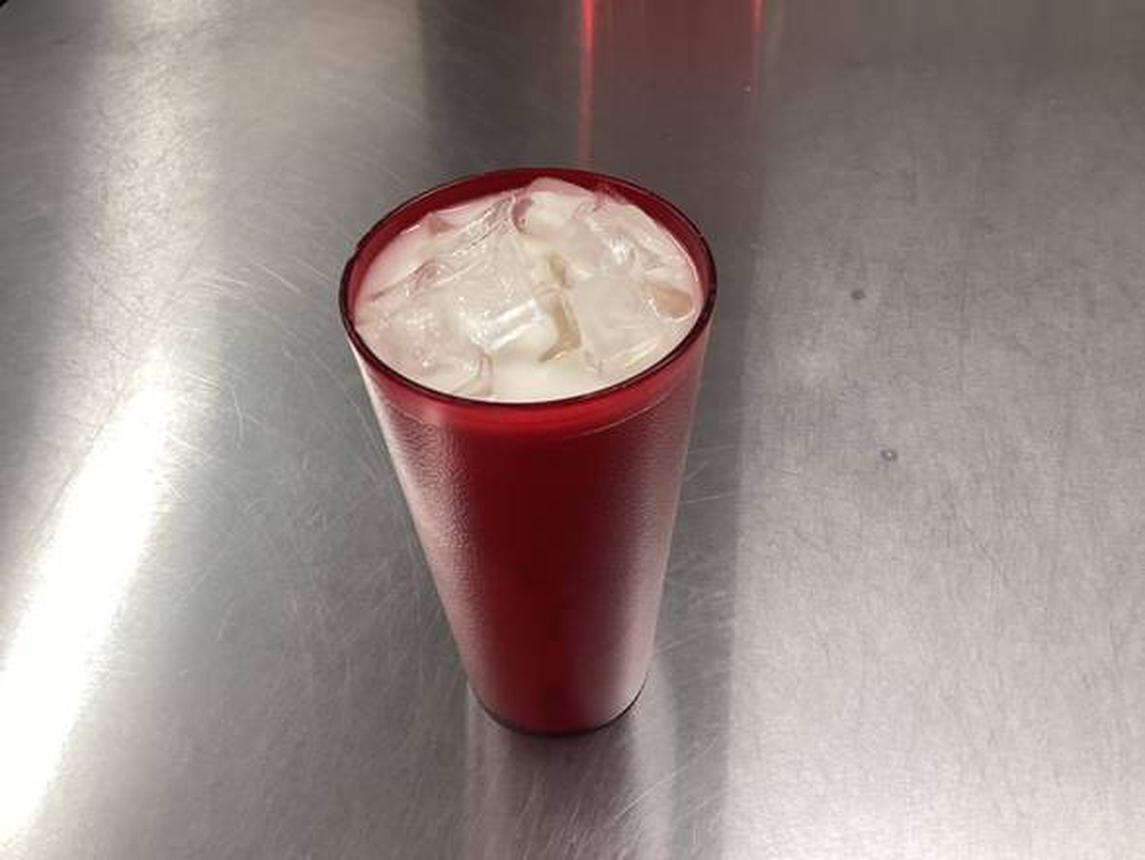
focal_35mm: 31
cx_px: 572
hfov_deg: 58.3
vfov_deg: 45.5
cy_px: 430
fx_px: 1026
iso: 100
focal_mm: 3.3
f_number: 2.4
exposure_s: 1/120
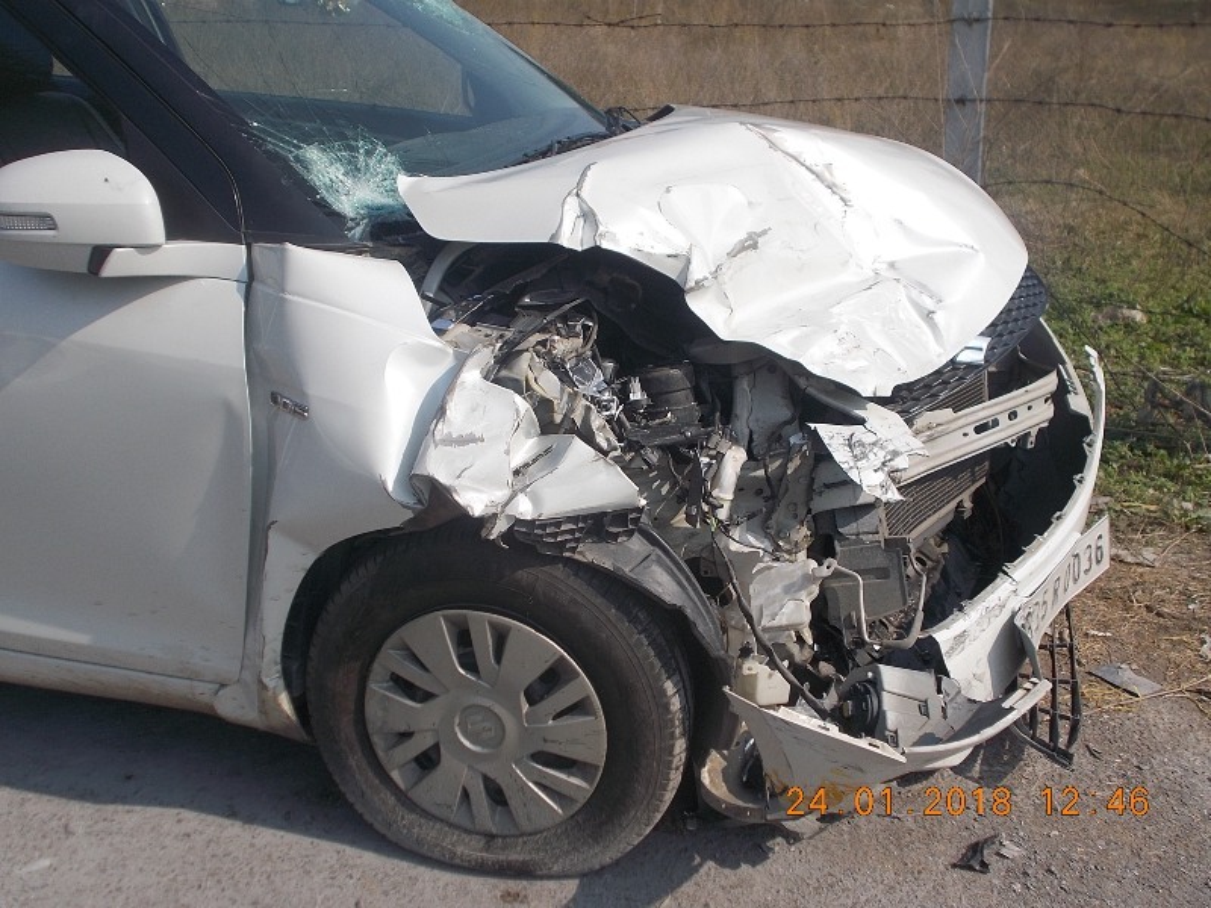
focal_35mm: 39
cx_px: 606
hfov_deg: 47.9
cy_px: 454
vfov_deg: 36.8
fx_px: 1364
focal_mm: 6.9
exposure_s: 1/125
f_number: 9.8
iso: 80
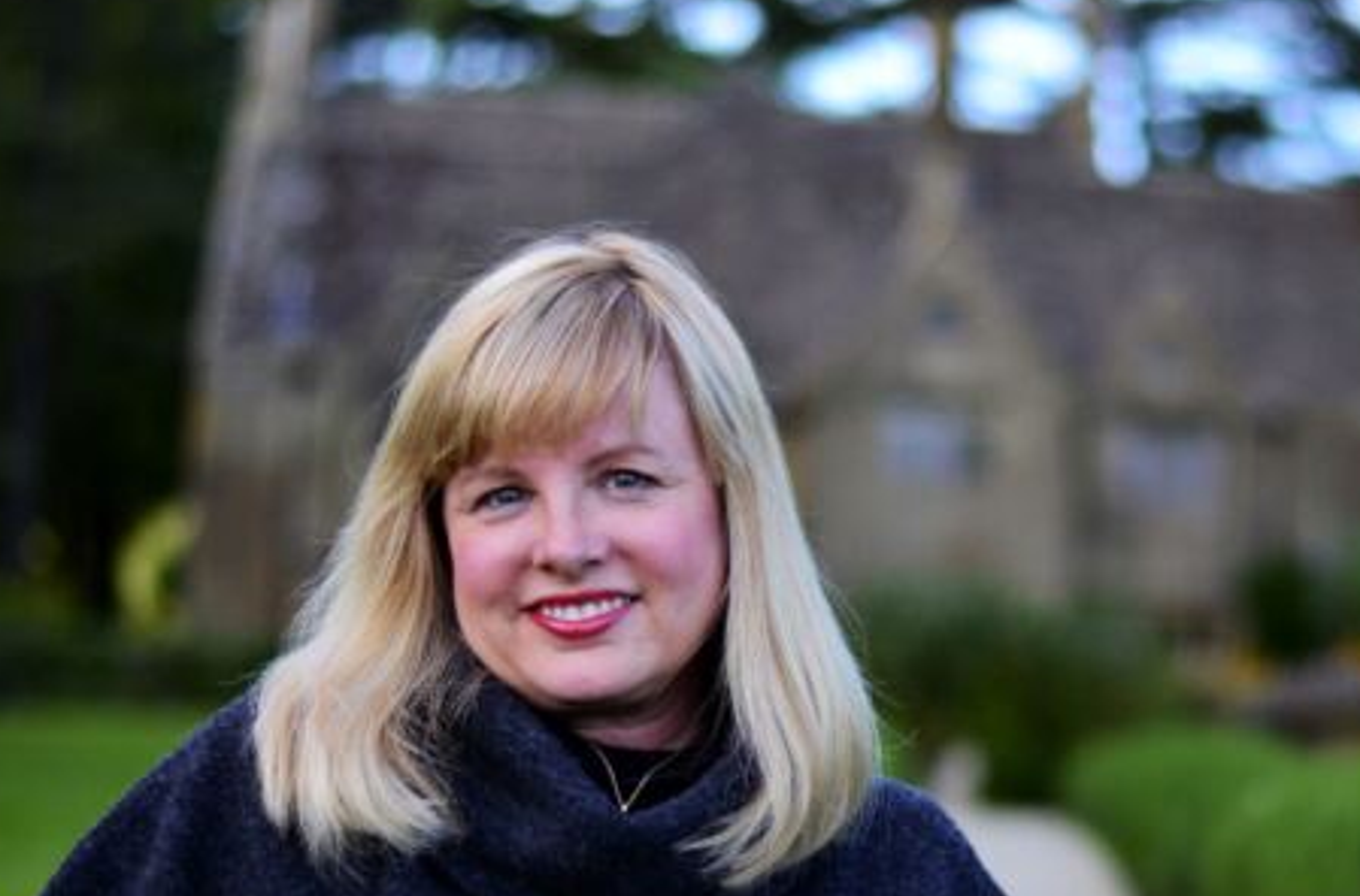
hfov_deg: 19.1
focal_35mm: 107
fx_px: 4028
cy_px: 595
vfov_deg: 12.7
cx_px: 921
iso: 200
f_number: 1.8
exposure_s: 1/1600
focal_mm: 50
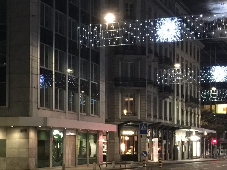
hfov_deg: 20.4
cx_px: 41
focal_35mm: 95
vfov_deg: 15.5
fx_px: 623
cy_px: 128
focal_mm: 4.15
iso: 125
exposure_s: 1/4
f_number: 2.2
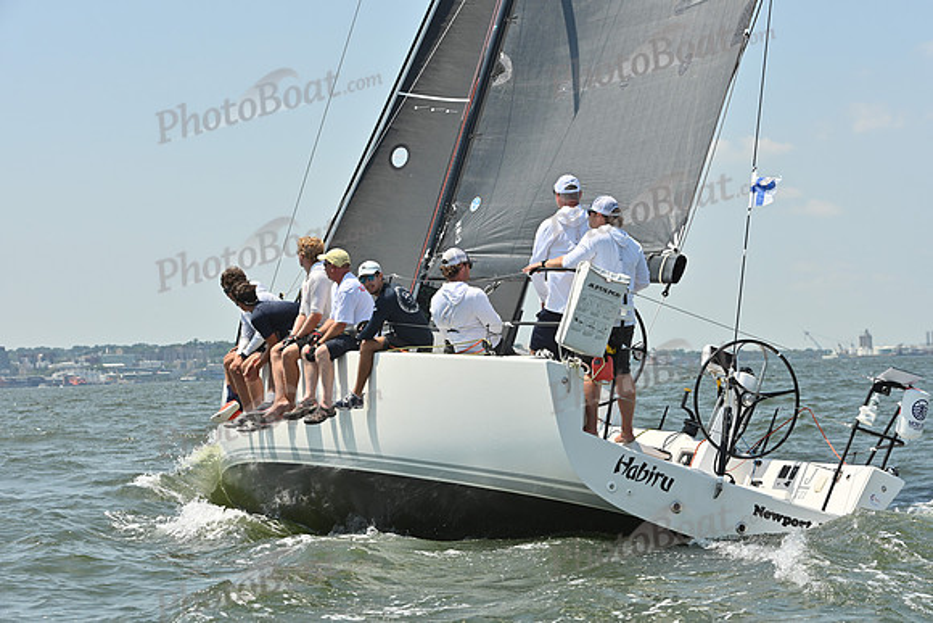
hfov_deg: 23.6
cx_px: 466
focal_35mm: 86
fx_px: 2229
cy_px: 312
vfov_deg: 15.9
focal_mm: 86
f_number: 8
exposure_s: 1/1250
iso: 320
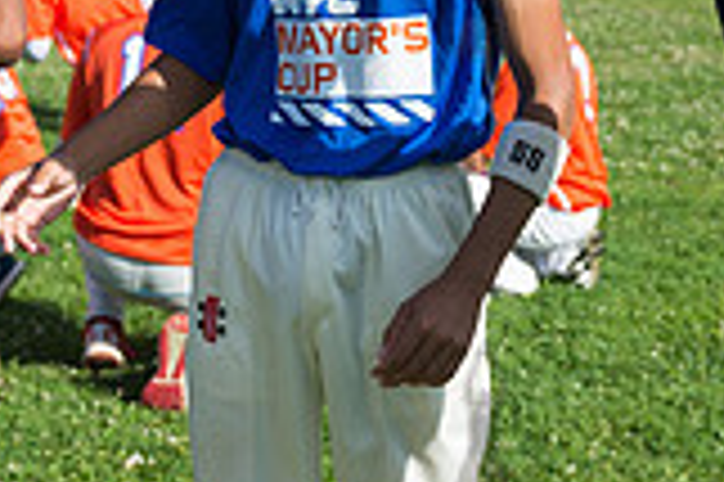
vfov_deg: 12.0
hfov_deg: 18.2
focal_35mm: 112
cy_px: -20
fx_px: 2250
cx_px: 481
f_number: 2.8
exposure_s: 1/4000
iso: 200
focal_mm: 31
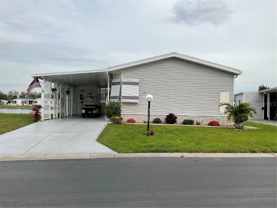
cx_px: 138
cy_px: 104
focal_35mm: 29
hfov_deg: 61.7
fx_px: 232
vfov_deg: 48.2
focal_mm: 3
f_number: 1.8
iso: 16
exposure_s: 1/2227
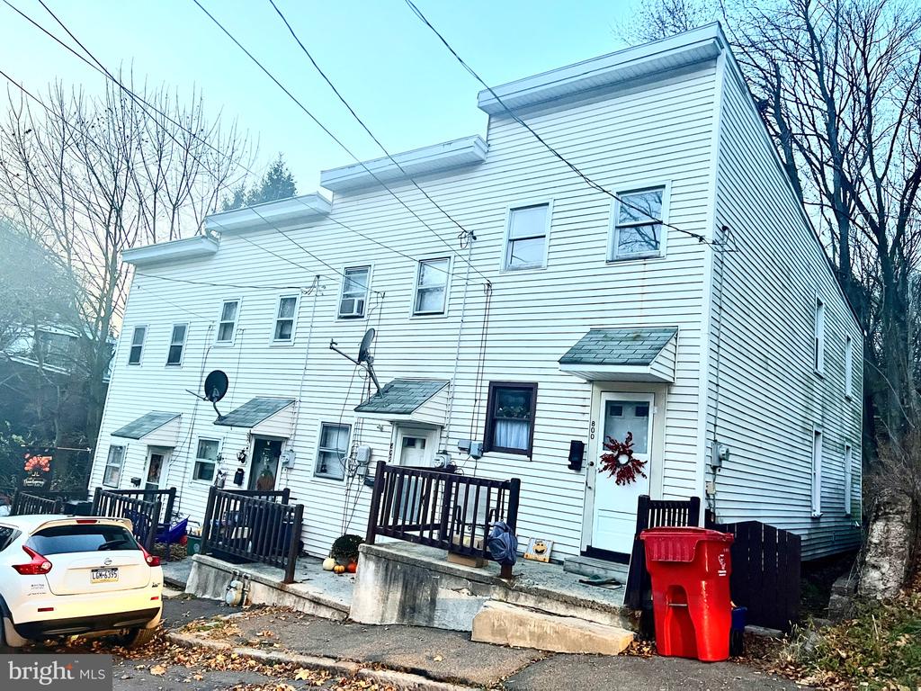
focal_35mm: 26
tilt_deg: +9.7
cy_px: 346
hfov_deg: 67.3
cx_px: 460
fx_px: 692
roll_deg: -5.3
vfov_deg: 53.1
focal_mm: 5.7
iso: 320
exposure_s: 1/60
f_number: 1.5
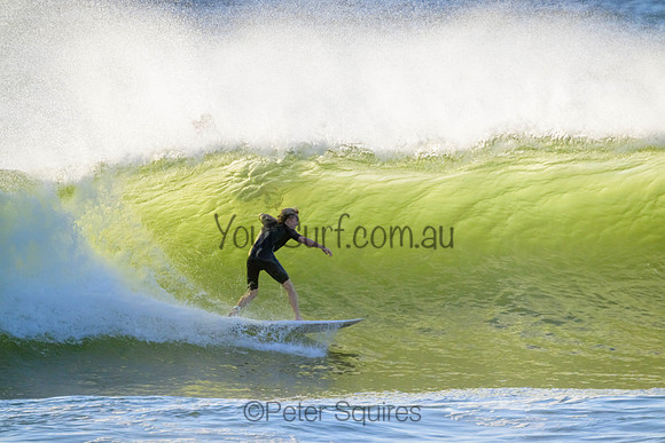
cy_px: 222
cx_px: 332
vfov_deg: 1.7
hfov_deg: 2.6
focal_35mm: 800
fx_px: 14781
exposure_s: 1/2000
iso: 1400
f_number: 11
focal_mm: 800
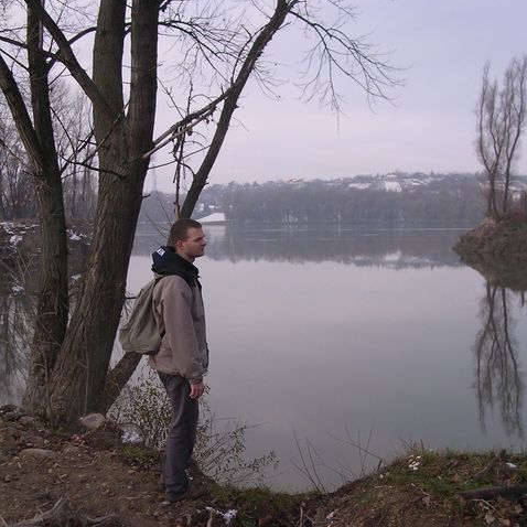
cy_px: 324
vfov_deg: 37.4
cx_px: 264
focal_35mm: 45
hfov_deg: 37.6
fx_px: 775
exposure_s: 1/368
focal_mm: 5.8
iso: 100
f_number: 2.8
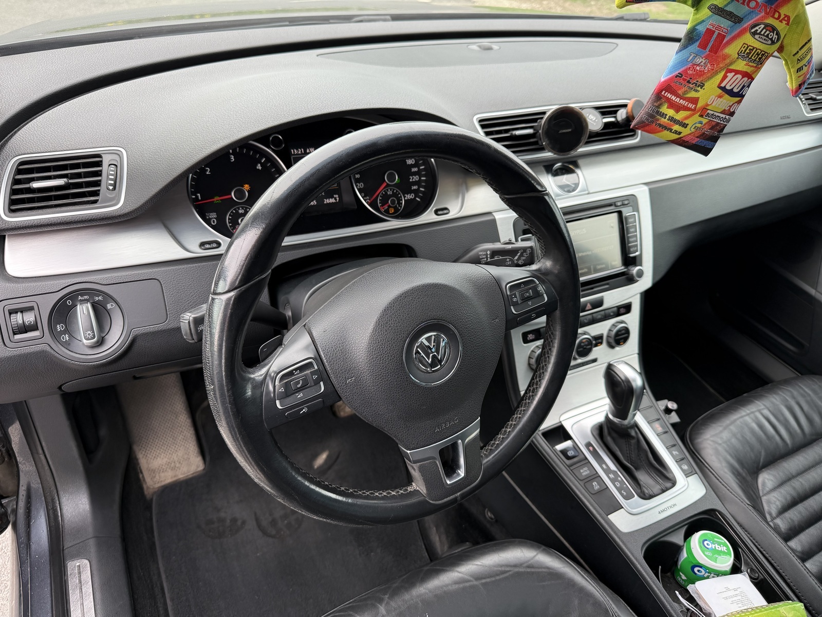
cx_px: 411
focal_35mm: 24
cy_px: 308
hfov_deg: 71.6
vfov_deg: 56.8
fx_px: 570
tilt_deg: -36.4
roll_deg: -5.2
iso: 100
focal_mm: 6.76
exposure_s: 1/278
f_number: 1.78
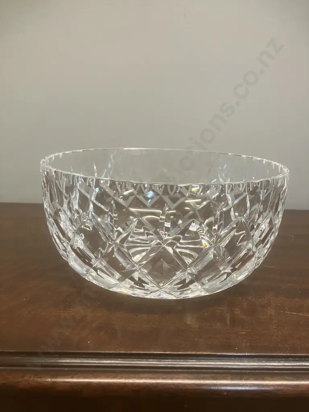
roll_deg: -1.4
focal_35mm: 28
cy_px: 206
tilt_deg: -12.0
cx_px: 154
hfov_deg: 49.7
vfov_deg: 63.4
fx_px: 333
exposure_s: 1/50
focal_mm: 3.99
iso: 250
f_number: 1.8
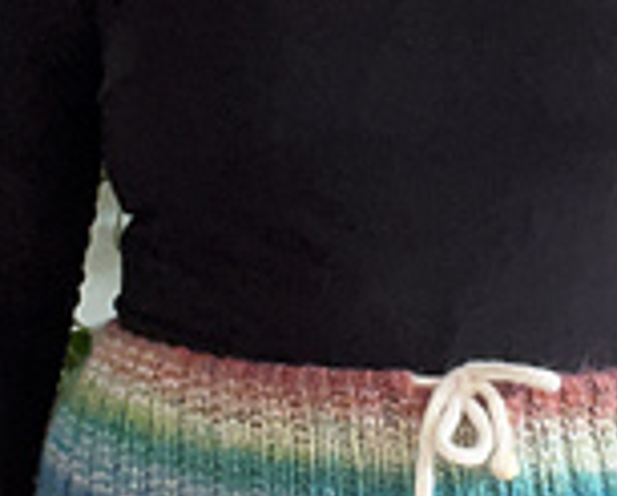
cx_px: 436
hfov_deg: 15.7
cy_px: 69
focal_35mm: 122
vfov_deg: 12.6
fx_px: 2232
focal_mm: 2.71
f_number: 2.2
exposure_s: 1/60
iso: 250
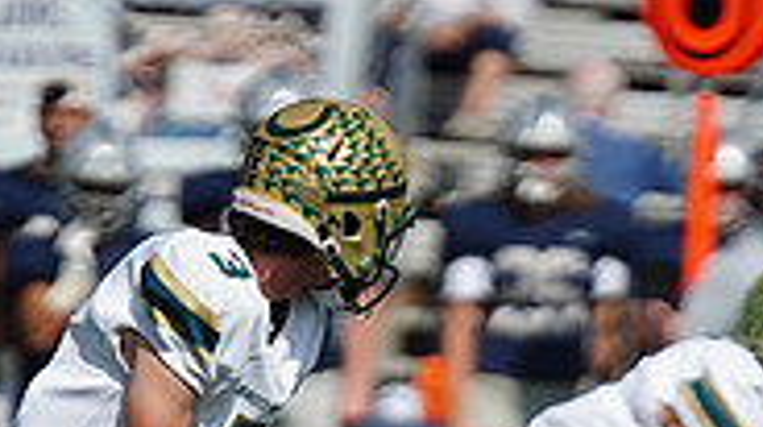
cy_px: 553
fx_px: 20026
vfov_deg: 1.2
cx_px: 535
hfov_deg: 2.2
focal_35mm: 991
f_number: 2.8
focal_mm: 300
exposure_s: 1/8000
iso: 400
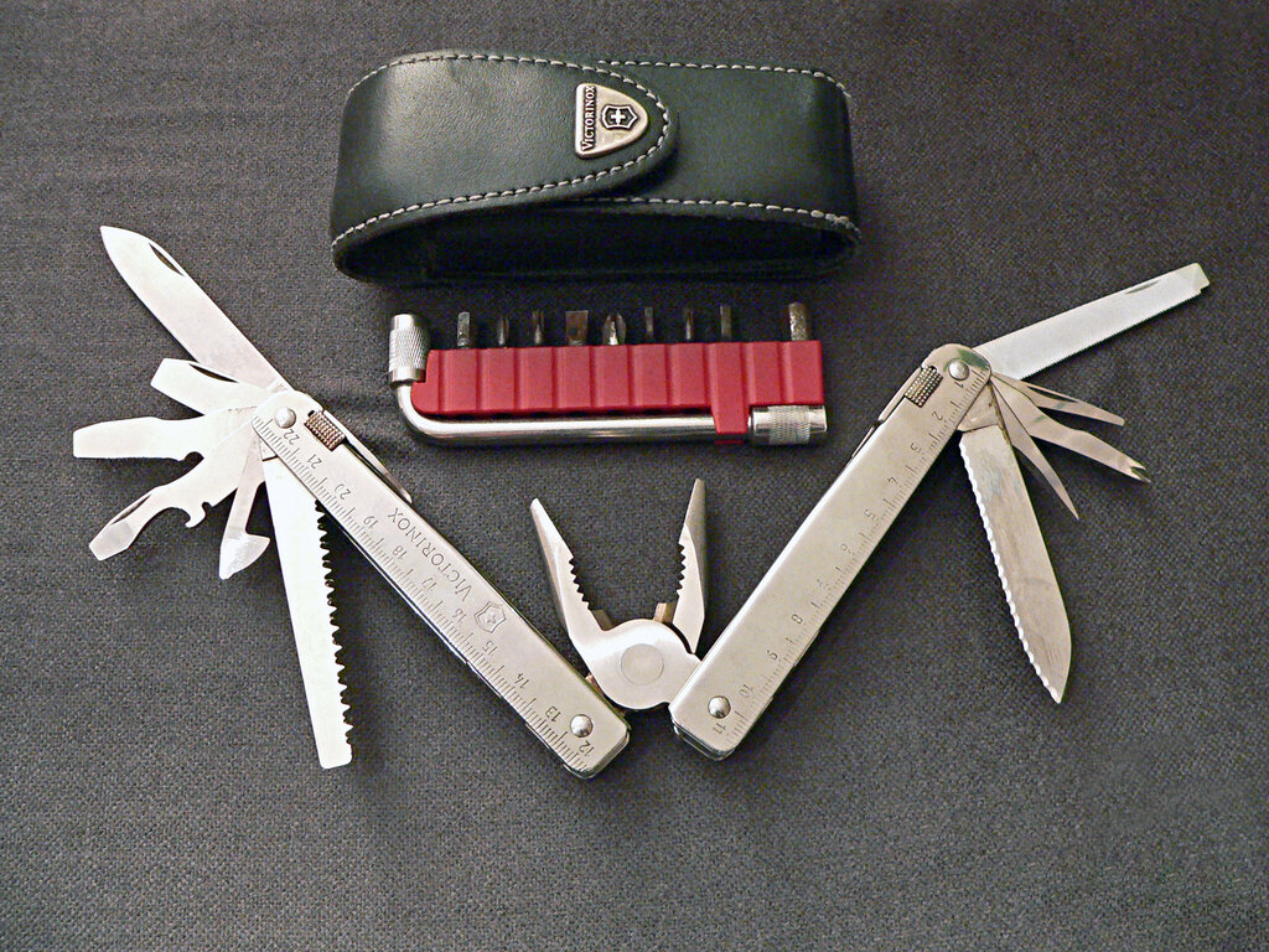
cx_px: 634
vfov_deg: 39.7
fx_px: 1320
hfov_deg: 51.4
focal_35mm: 36
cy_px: 476
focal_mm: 6
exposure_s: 1/4
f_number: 2.8
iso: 400
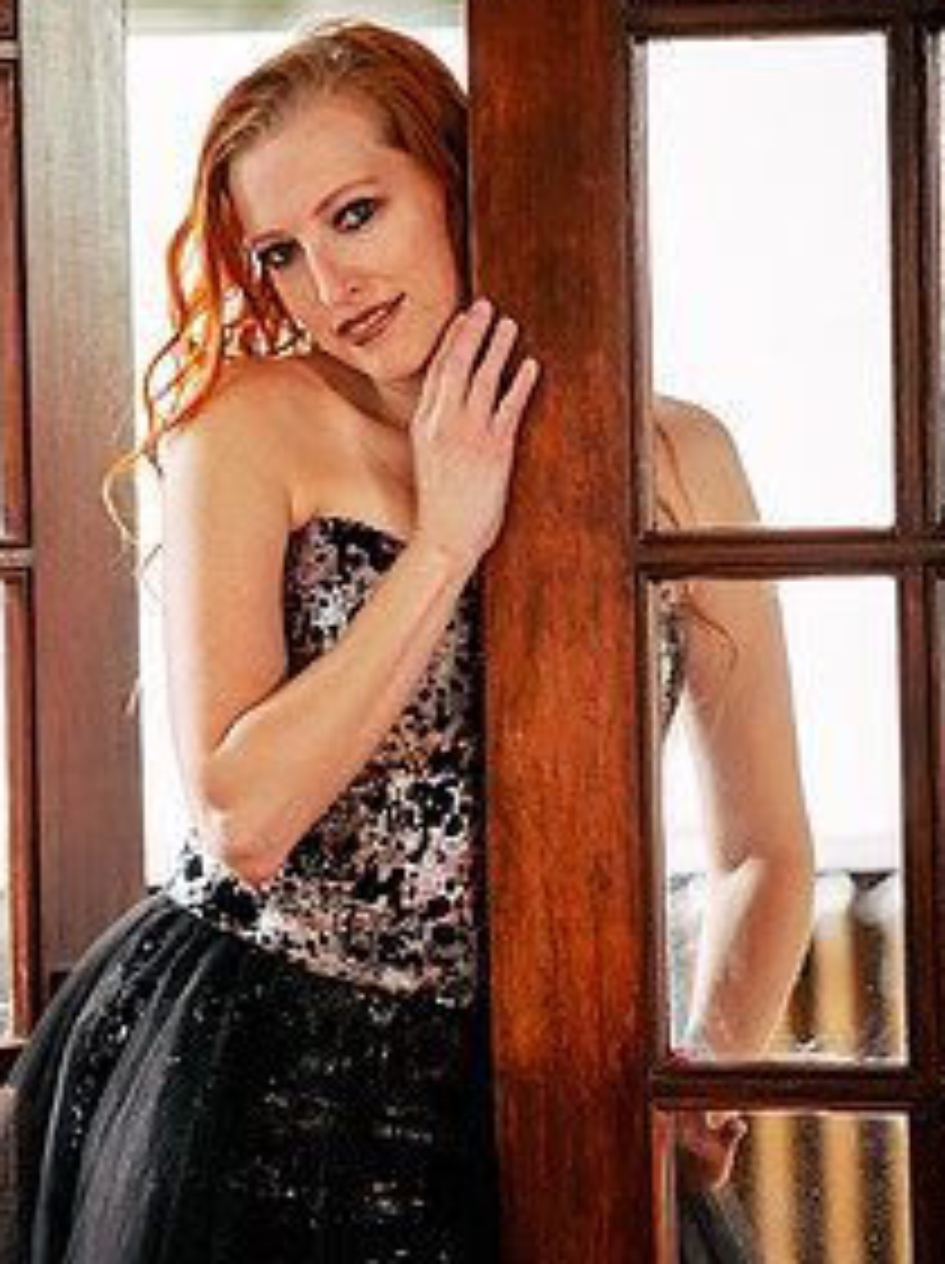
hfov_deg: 6.4
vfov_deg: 8.6
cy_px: 657
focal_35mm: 231
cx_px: 308
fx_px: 8427
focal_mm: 150
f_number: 3.2
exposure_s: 1/125
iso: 800
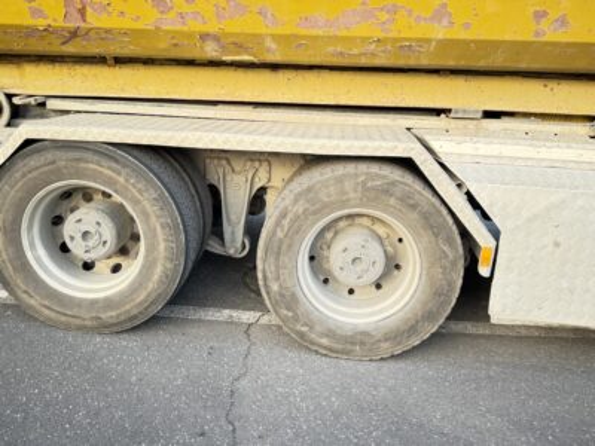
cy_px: 223
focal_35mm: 24
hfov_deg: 71.6
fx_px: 413
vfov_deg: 56.8
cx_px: 298
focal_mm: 6.76
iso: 200
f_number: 1.78
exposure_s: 1/85
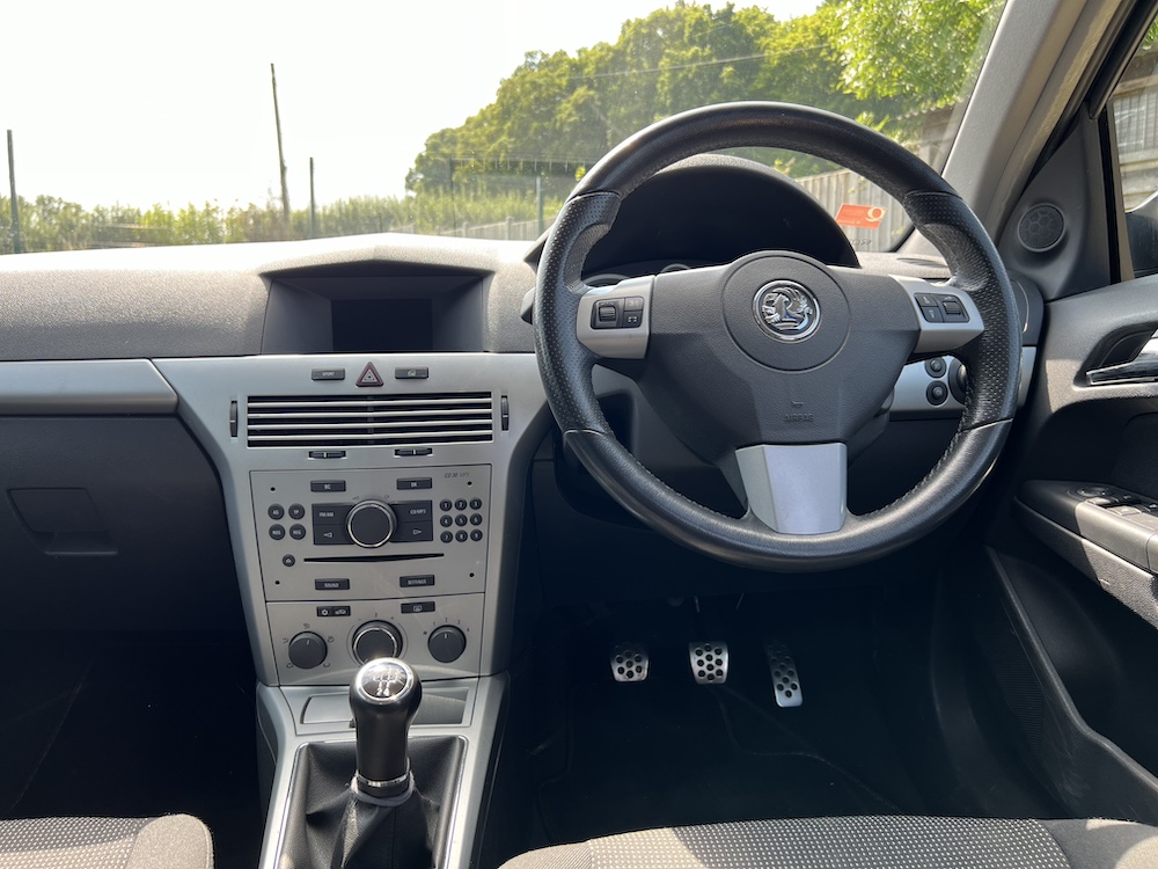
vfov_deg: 53.1
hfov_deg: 67.3
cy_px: 434
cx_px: 579
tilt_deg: -7.3
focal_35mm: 26
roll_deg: +0.1
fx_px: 870
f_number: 1.5
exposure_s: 1/323
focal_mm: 5.7
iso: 50
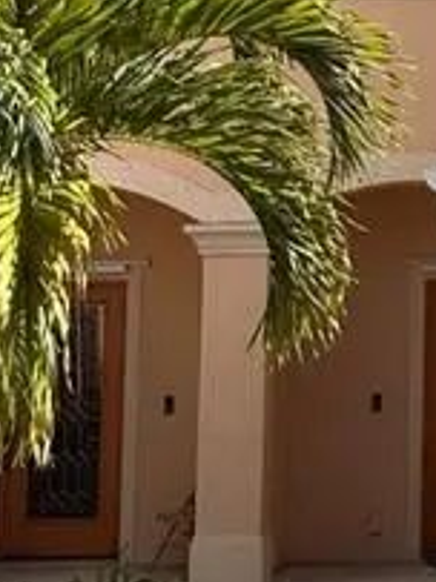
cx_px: 680
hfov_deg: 14.9
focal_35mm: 91
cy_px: 192
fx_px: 1530
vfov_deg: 21.5
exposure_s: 1/4348
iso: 80
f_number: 1.78
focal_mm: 6.86
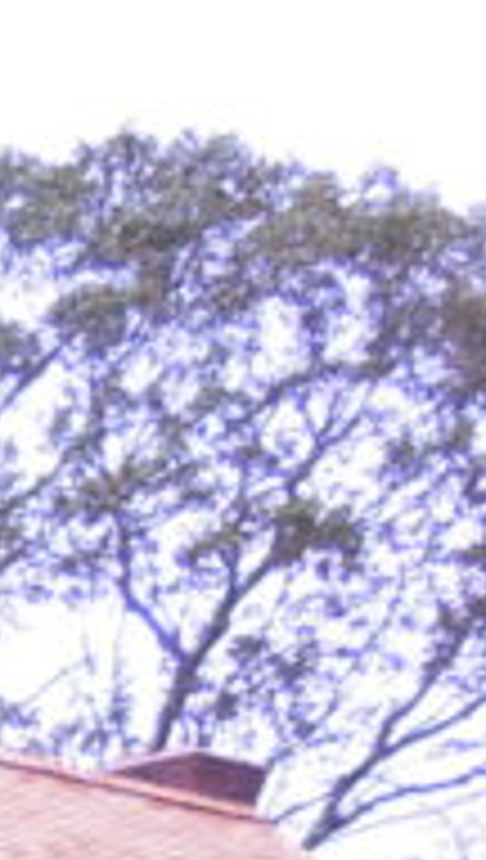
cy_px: 1612
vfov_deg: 11.3
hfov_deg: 6.2
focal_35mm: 175
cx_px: -1170
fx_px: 3993
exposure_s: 1/60
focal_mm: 5.4
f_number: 3.5
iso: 125
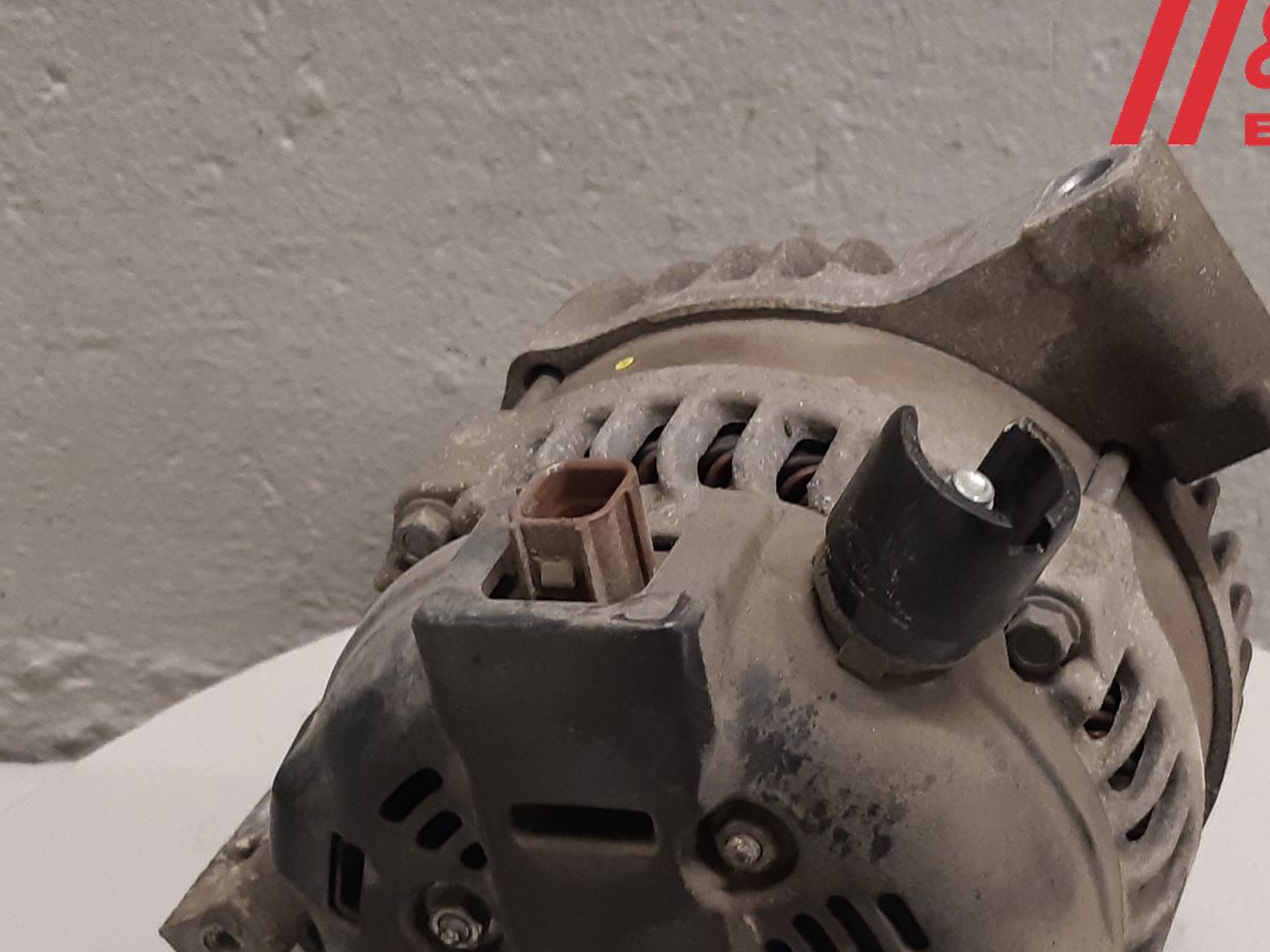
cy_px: 745
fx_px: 1541
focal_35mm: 42
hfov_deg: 44.7
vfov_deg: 33.5
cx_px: 699
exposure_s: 1/50
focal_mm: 3.93
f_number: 1.7
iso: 200
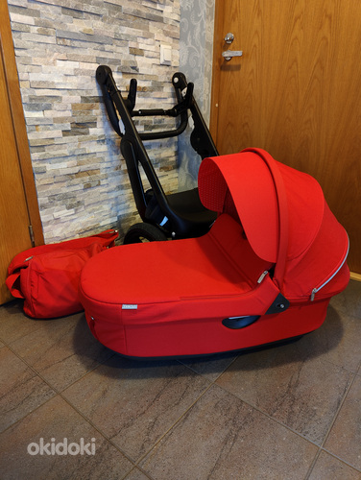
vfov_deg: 73.9
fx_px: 319
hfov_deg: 59.0
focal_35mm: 23
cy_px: 240
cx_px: 180
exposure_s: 1/20
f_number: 1.8
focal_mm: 6.06
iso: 400
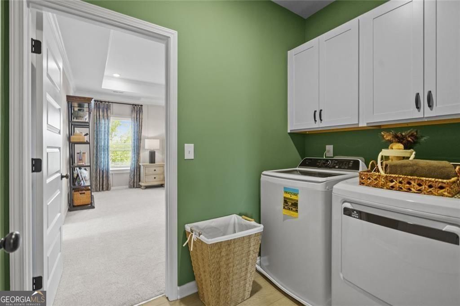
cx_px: 230
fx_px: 204
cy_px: 153
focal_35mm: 16
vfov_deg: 73.7
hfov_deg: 96.8
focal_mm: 16
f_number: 6.3
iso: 1250
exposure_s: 1/10
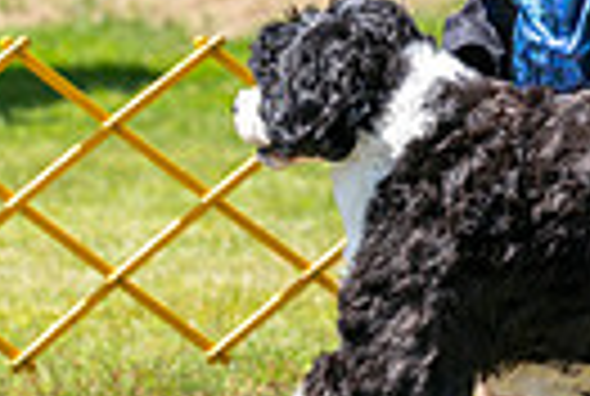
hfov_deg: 3.3
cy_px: 7
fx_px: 10168
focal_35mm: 619
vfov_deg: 2.2
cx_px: 585
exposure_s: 1/500
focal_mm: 140
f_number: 4.5
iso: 100
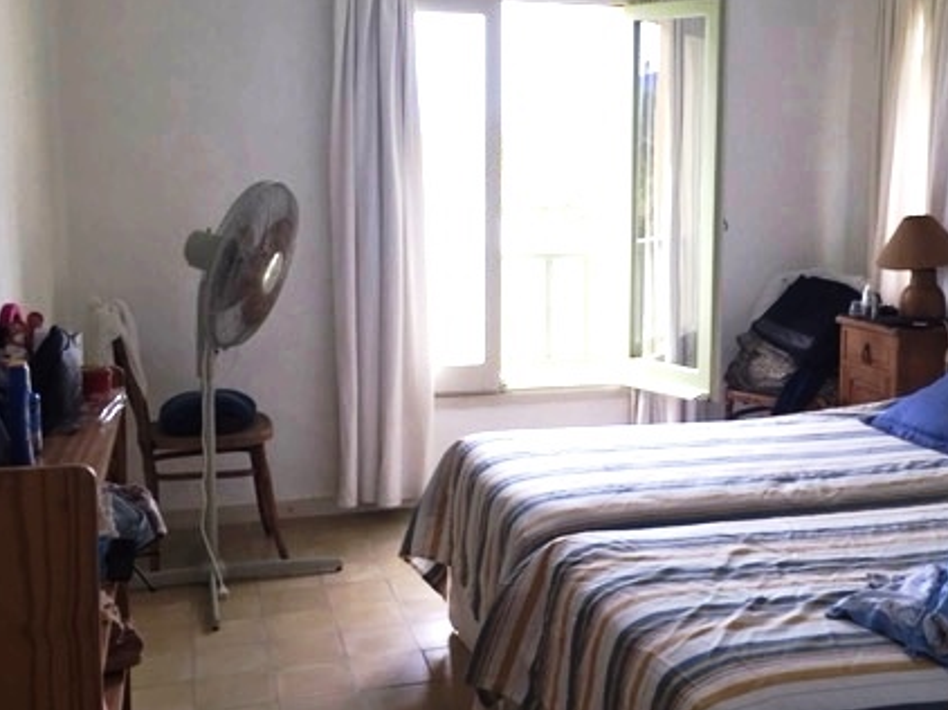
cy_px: 315
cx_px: 602
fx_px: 1204
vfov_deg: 32.8
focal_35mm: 44
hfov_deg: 42.6
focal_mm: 4.15
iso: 32
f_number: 2.2
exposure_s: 1/191
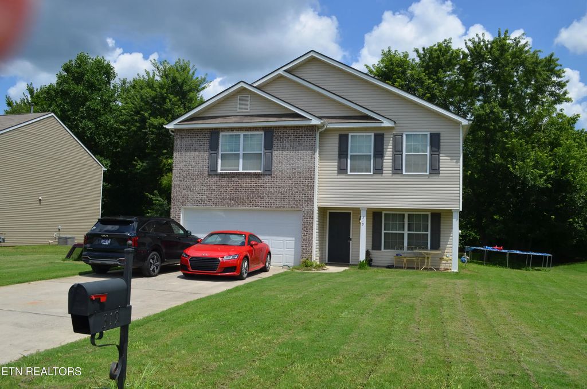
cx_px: 294
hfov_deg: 62.0
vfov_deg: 43.4
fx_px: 488
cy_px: 194
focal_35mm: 30
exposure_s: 1/320
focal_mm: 20
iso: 100
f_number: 9
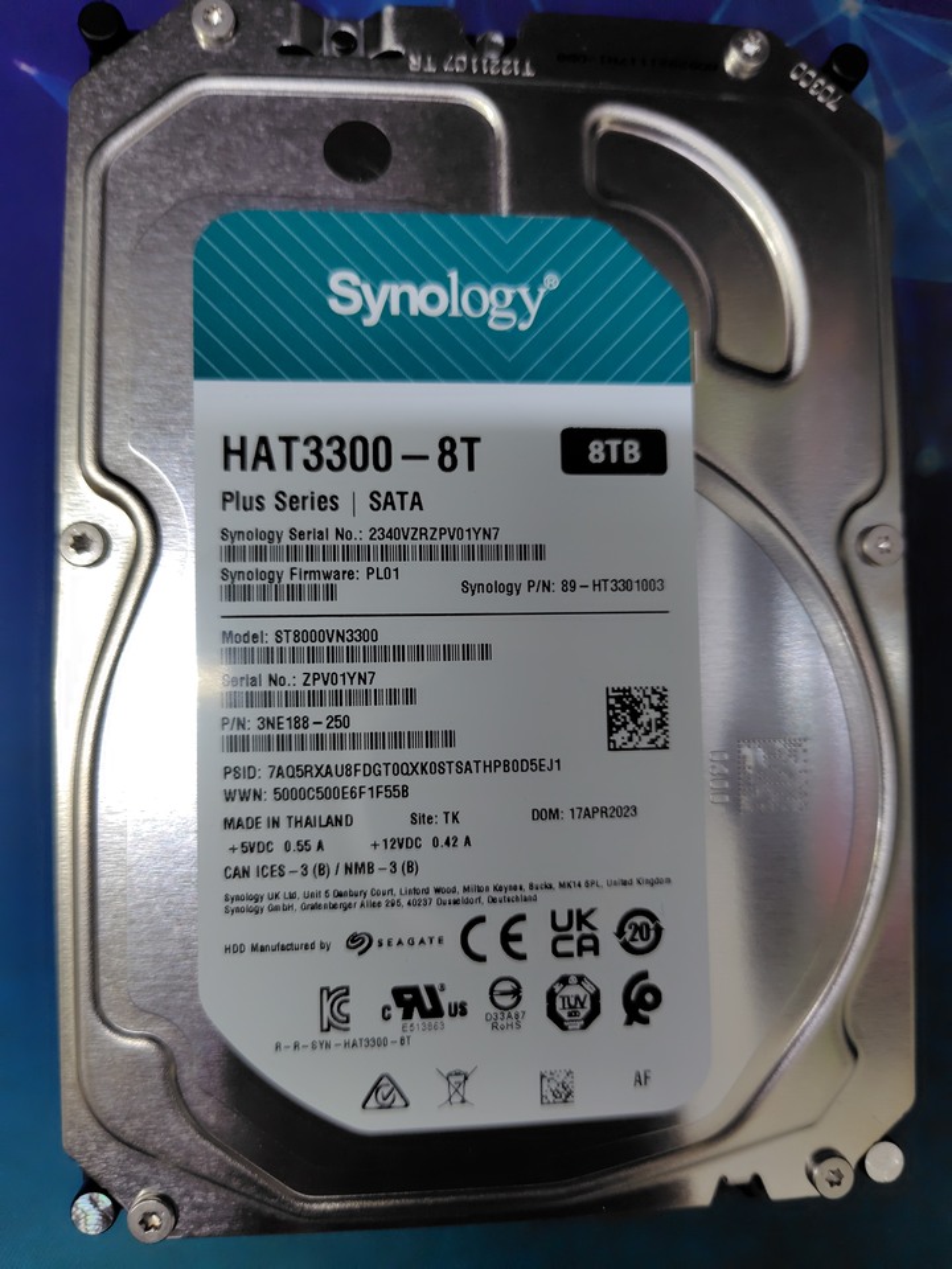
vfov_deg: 73.9
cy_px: 634
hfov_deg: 58.9
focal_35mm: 23
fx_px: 843
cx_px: 476
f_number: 1.9
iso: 289
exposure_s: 1/60
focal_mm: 5.6
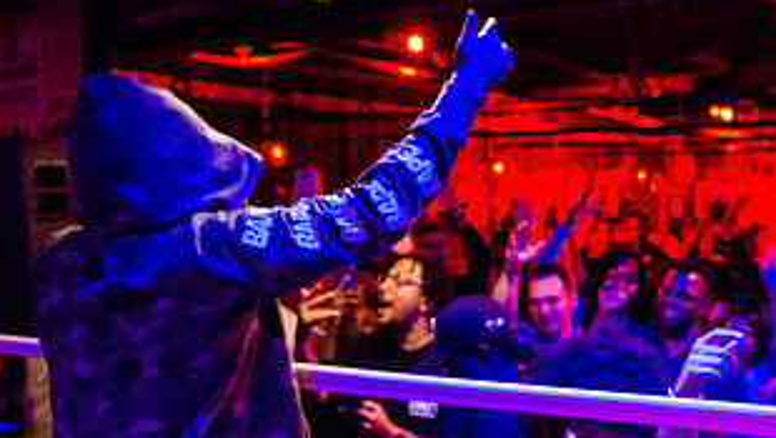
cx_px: 523
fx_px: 968
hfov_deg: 43.0
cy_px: 262
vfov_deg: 25.5
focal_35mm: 47
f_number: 2.8
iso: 5000
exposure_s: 1/320
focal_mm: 24
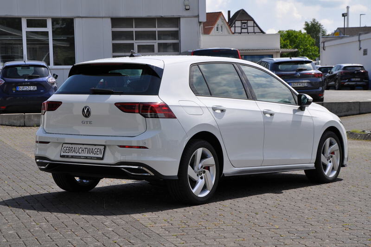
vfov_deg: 15.7
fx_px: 896
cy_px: 124
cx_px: 186
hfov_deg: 23.4
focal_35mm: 87
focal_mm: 58
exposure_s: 1/400
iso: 200
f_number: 10
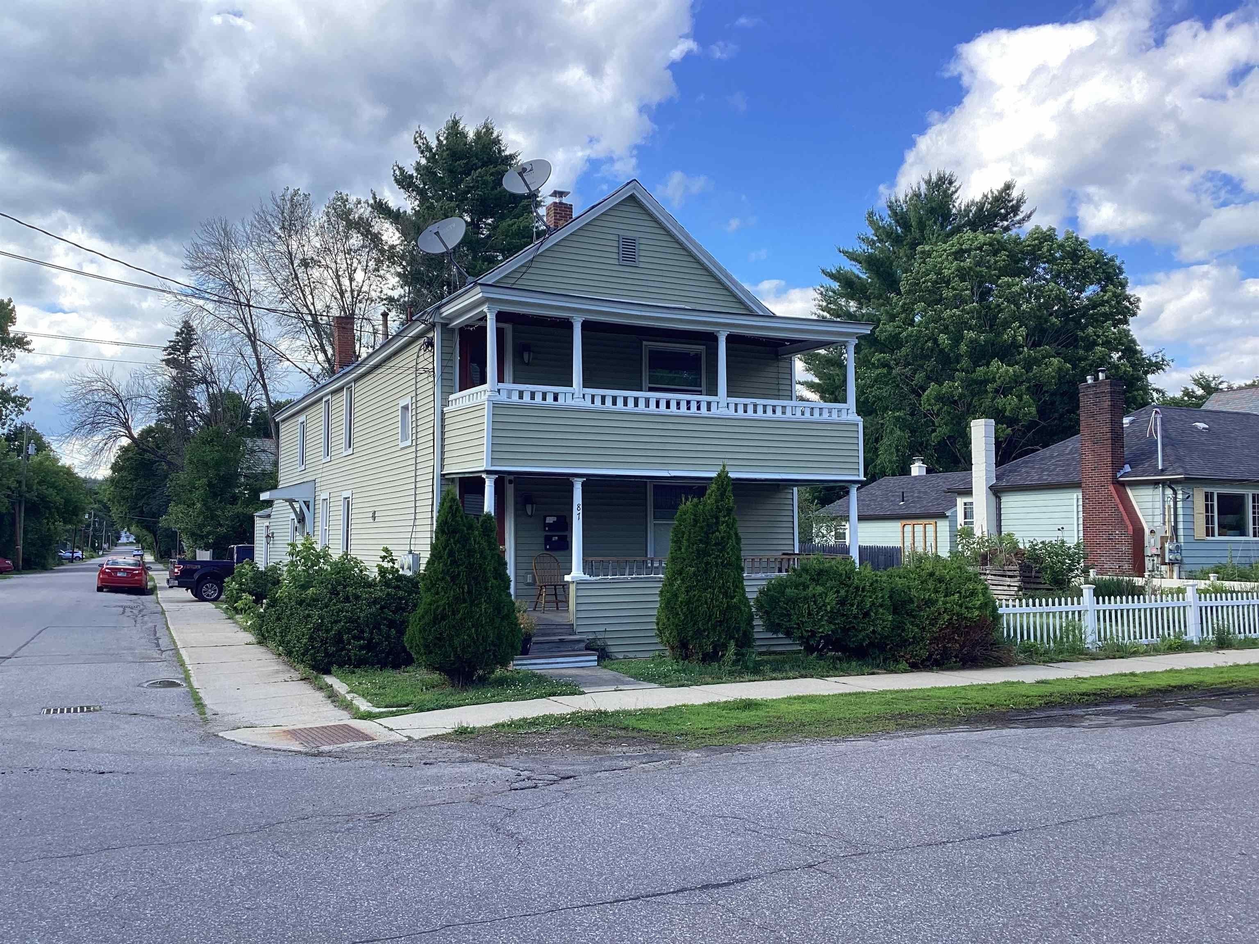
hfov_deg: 58.4
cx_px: 630
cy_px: 472
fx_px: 1127
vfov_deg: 45.4
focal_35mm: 31
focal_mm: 3.3
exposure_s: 1/173
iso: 25
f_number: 2.4
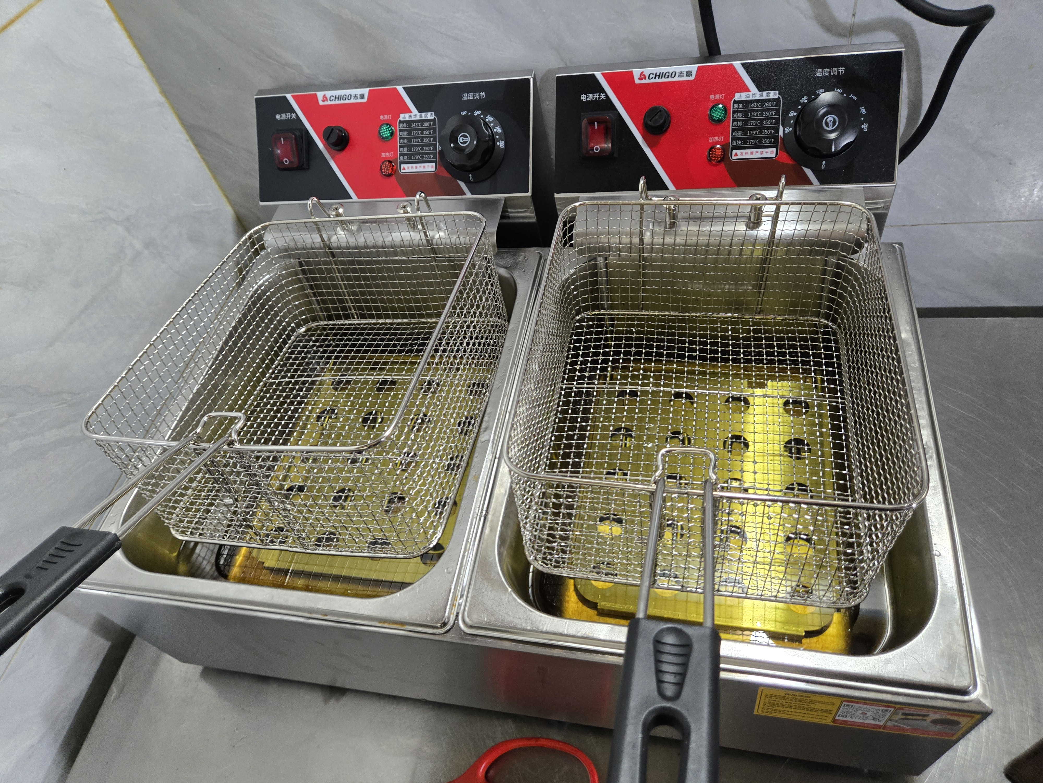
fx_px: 693
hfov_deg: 73.9
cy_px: 392
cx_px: 522
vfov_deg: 58.9
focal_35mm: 23
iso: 500
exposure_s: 1/100
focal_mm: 5.4
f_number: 1.8
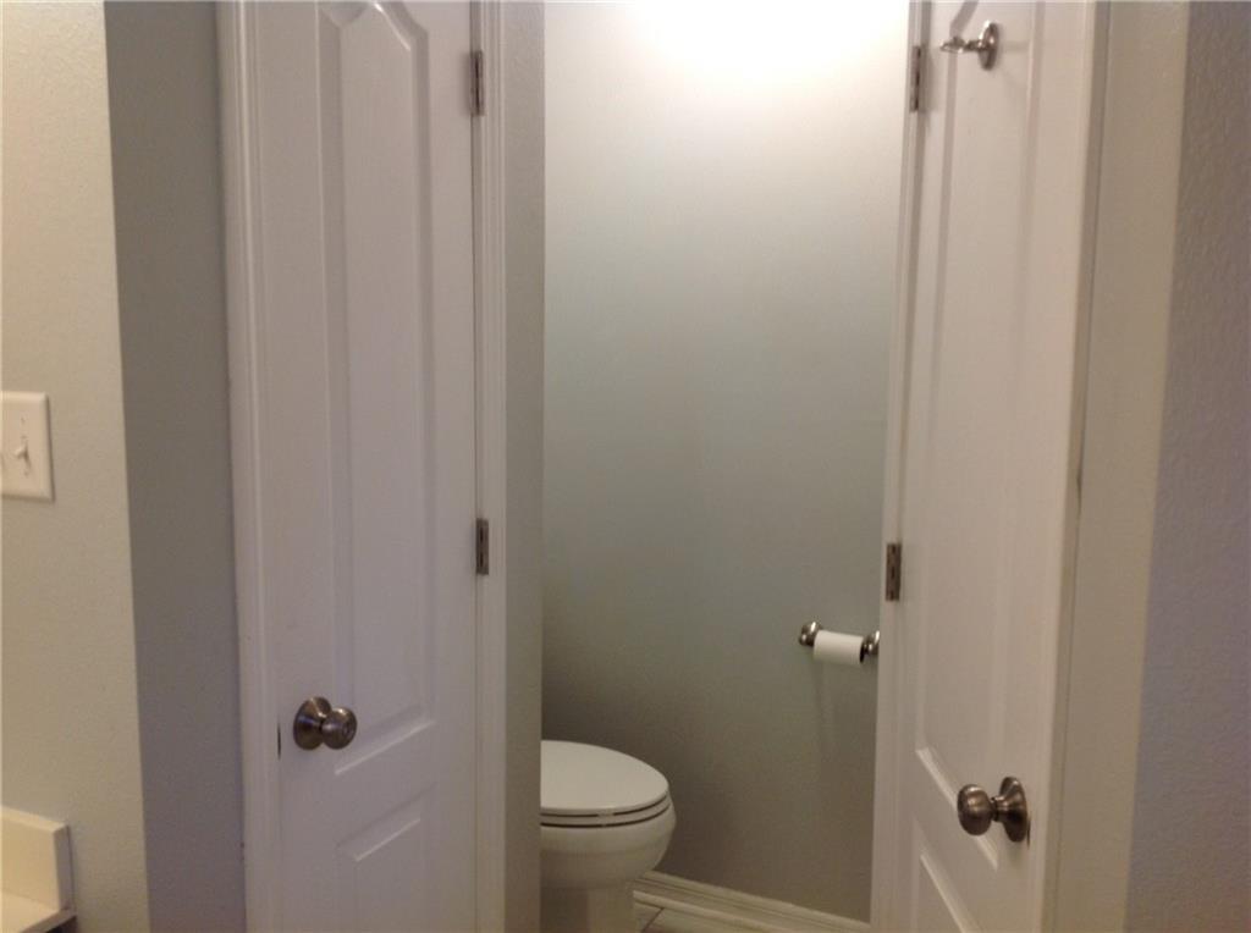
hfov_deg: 52.7
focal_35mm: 35
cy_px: 466
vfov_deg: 40.6
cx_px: 626
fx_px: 1263
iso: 50
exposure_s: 1/20
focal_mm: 4.28
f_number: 2.4
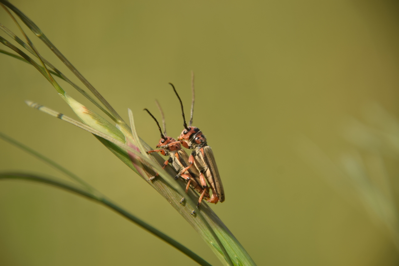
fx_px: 2327
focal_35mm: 210
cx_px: 200
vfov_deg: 6.5
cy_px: 133
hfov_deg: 9.8
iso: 100
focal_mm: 140
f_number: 5.6
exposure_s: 1/400
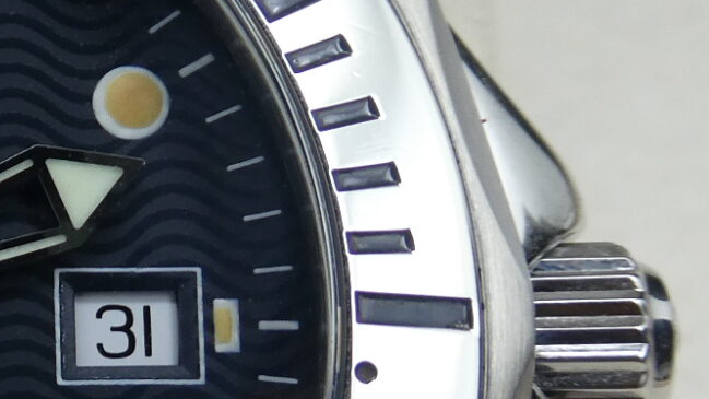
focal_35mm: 159
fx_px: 2989
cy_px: 339
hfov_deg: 12.9
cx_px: -288
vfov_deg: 7.6
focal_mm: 6.7
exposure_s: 1/80
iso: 100
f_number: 3.7
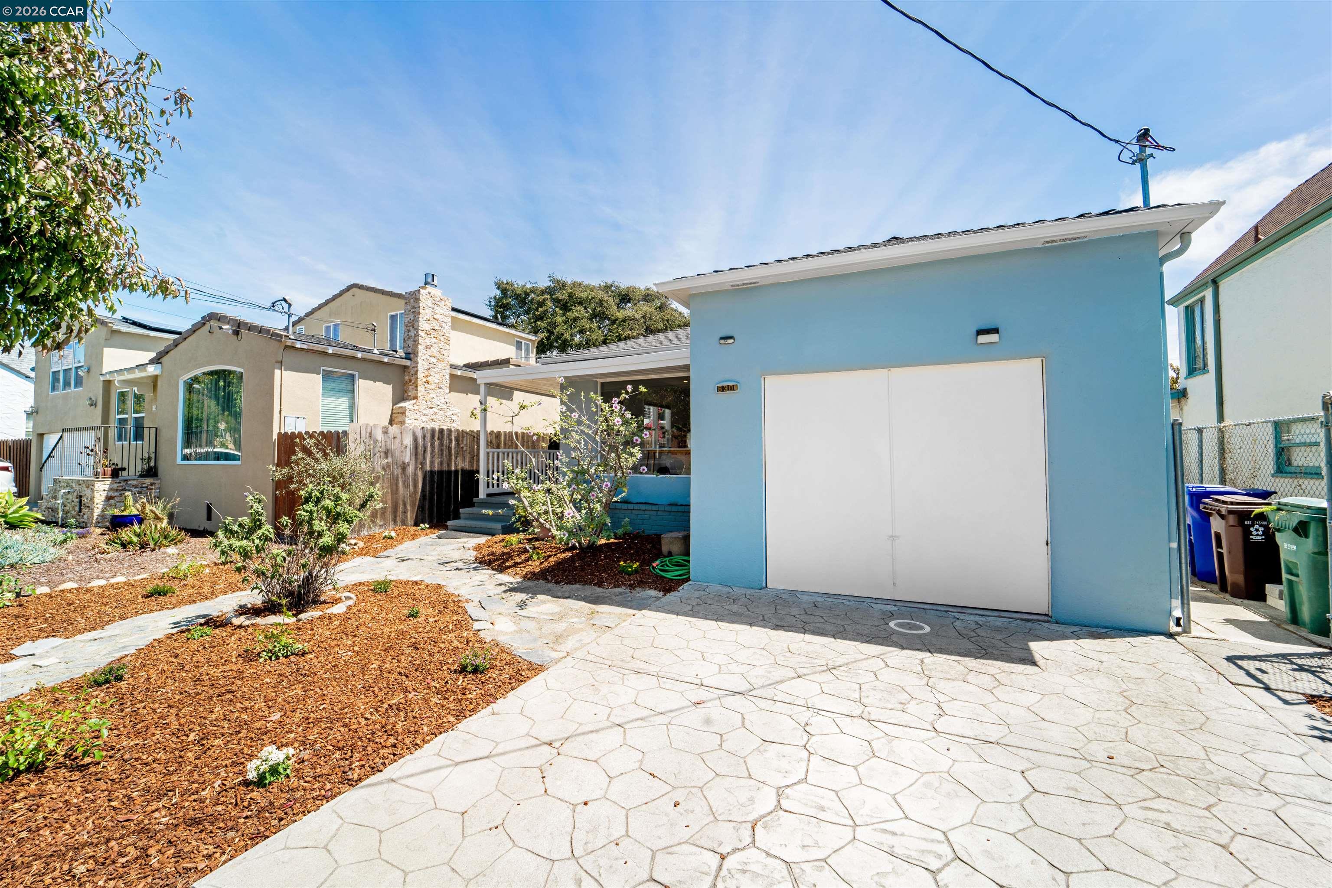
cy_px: 444
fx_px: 518
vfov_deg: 81.2
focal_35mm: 14
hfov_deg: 104.2
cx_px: 666
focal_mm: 14
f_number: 11
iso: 125
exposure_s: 1/80
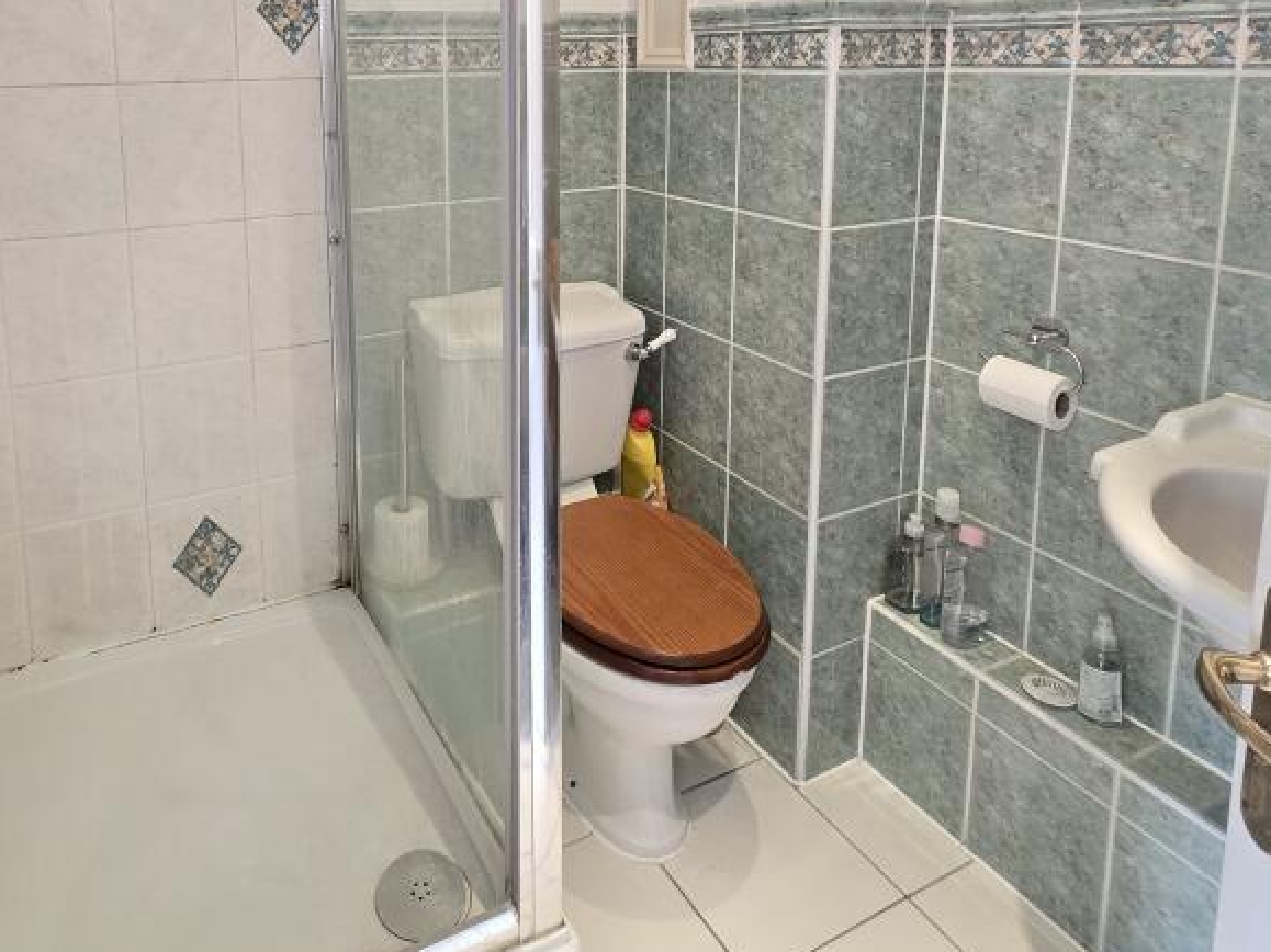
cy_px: 171
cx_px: 452
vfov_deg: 54.3
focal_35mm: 23
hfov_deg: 72.3
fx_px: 844
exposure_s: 1/50
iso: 250
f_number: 2.2
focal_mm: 1.7
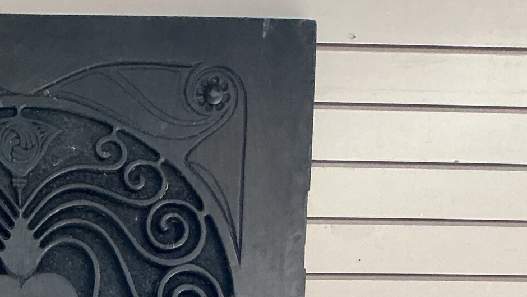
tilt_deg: -16.6
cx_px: 25
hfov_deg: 23.9
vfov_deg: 11.6
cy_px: 704
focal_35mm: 86
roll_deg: +0.1
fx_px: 1202
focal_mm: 3
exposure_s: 1/60
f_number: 1.8
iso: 125
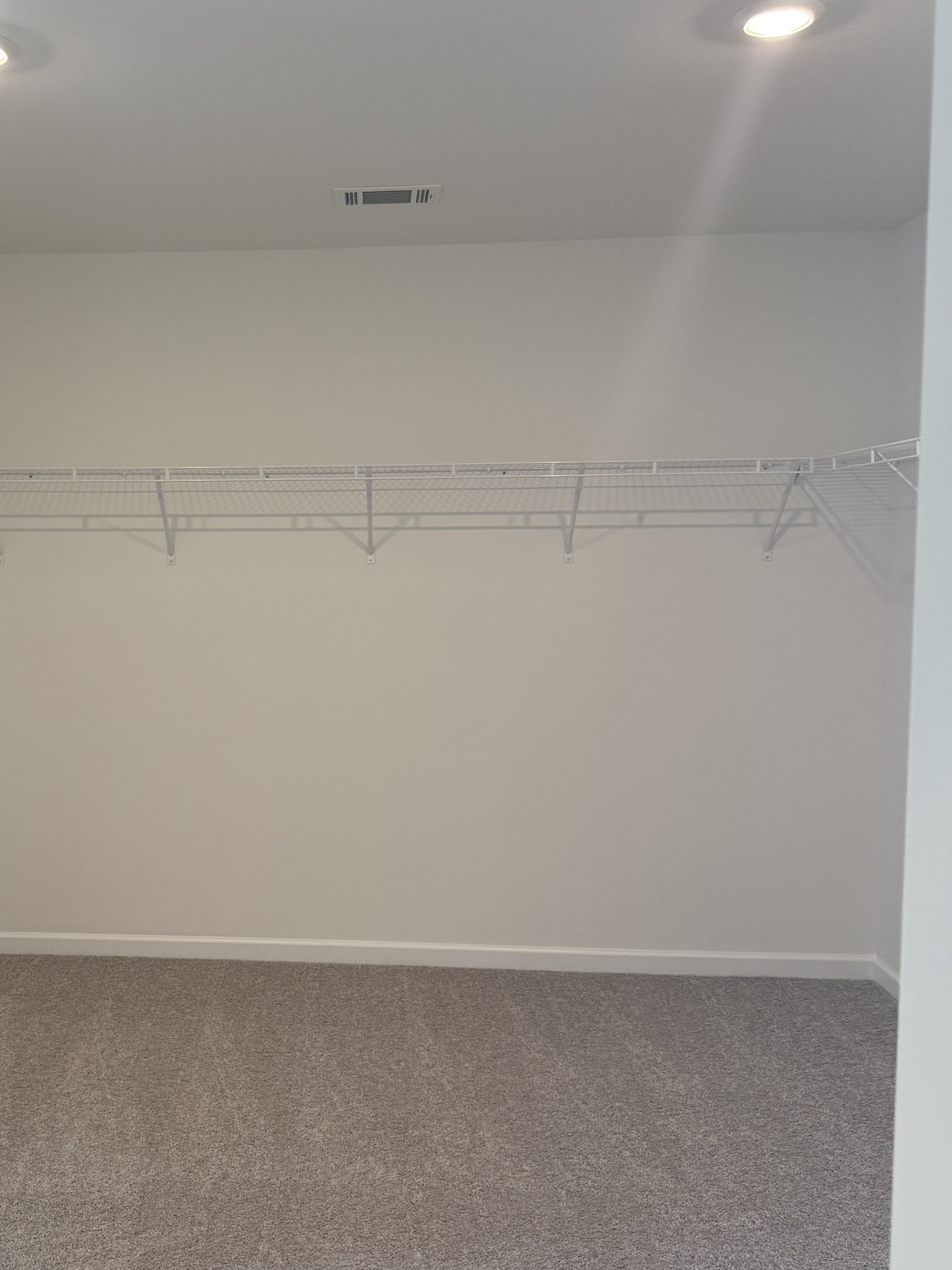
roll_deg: -0.5
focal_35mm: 35
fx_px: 1283
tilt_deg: -2.5
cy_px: 625
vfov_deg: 52.6
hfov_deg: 39.8
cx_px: 259
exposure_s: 1/166
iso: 200
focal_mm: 6.76
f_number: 1.78
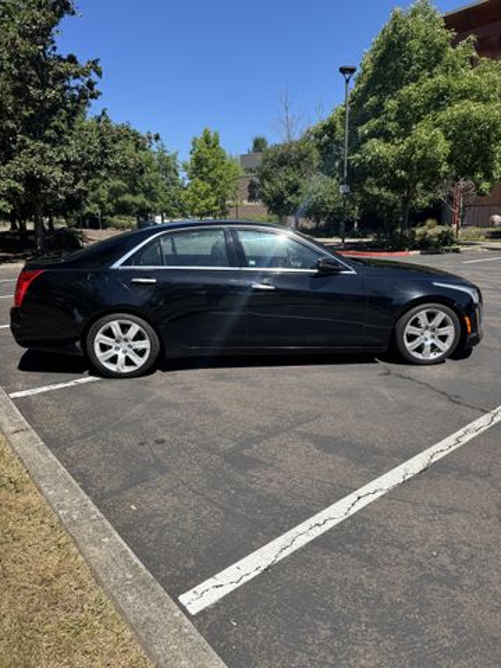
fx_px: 463
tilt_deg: -14.7
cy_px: 334
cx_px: 250
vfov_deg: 71.6
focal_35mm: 24
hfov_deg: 56.8
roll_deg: +2.2
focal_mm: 6.76
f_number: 1.78
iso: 80
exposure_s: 1/2833
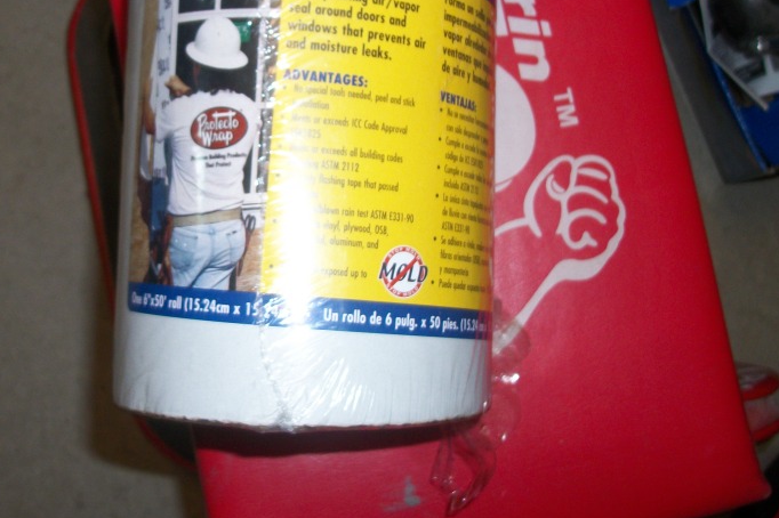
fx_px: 1081
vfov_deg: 26.7
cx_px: 292
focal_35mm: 50
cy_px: 156
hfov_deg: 39.4
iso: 80
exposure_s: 1/60
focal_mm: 5.7
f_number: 2.9
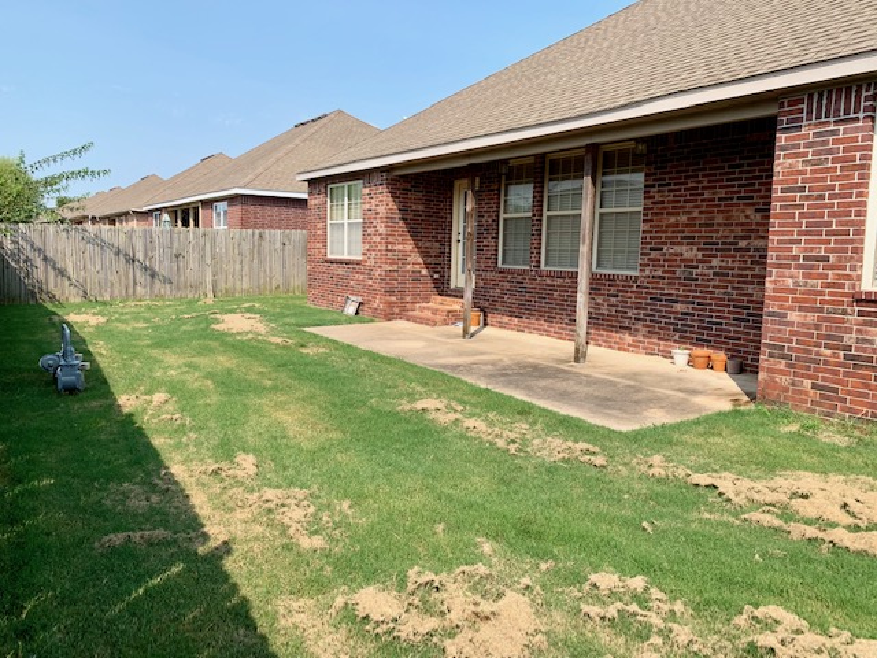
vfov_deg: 53.1
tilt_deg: -5.6
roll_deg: -1.6
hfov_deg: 67.3
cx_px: 438
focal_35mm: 26
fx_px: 659
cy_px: 329
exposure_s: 1/1513
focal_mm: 4.25
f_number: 1.8
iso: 25
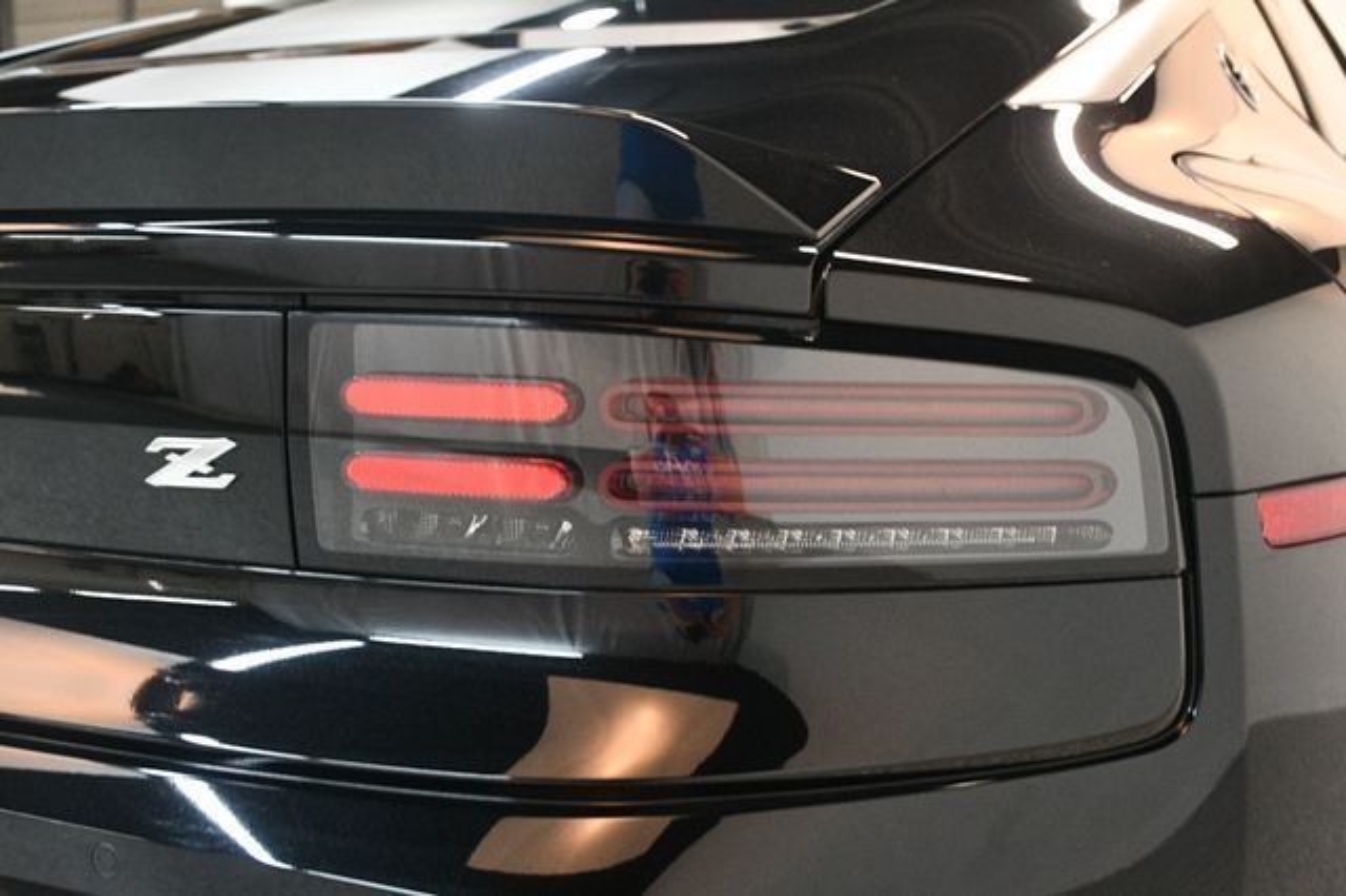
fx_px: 1682
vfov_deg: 29.8
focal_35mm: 45
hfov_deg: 43.6
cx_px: 673
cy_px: 448
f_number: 4
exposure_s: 1/80
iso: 3200
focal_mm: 30
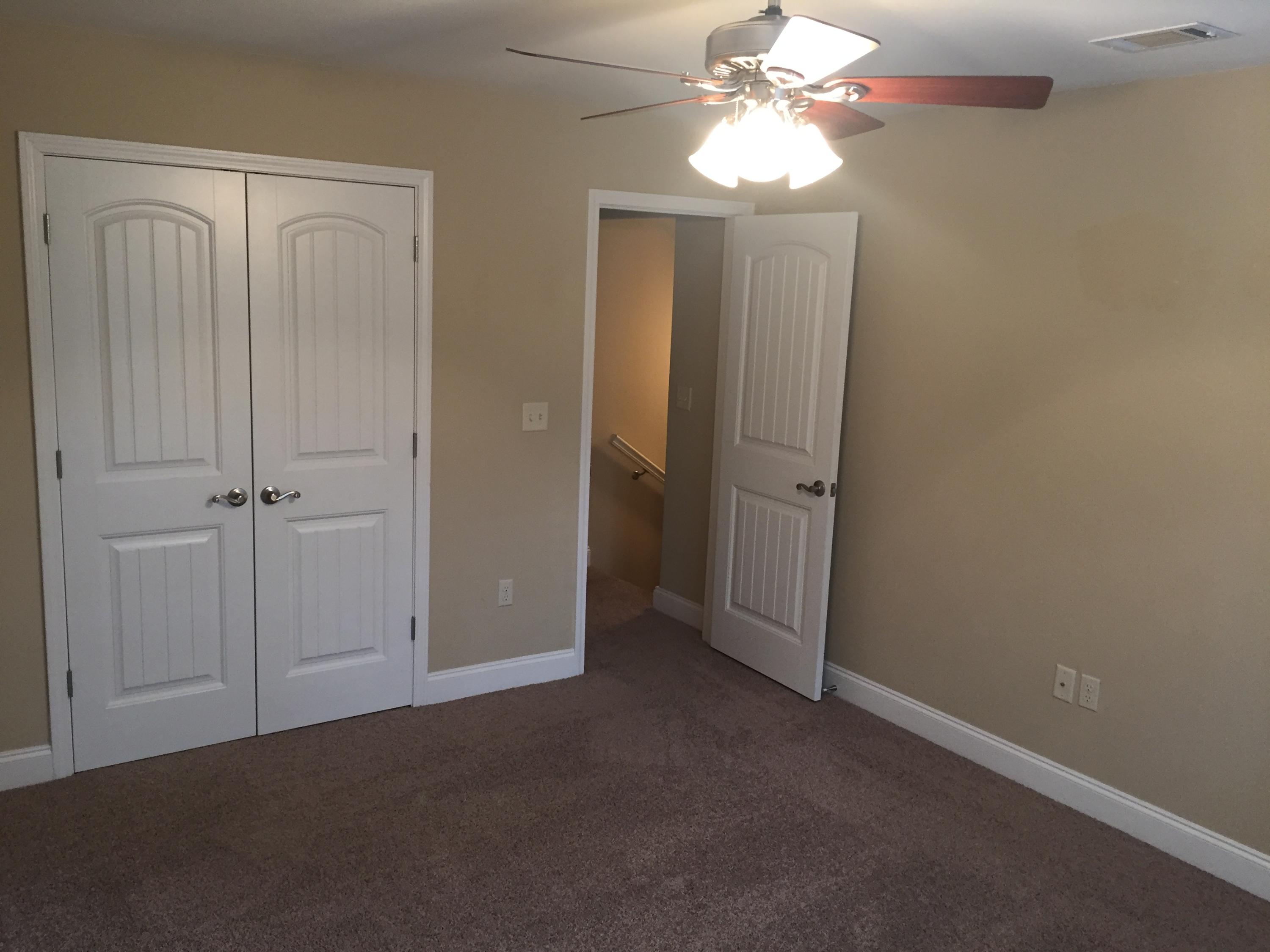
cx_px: 635
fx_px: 1064
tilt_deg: -10.7
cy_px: 476
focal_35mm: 29
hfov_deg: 61.7
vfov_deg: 48.2
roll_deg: -2.9
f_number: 2.2
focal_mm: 4.15
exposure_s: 1/30
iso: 125
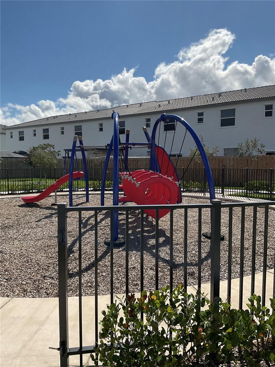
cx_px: 138
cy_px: 184
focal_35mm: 29
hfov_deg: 48.2
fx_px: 307
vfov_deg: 61.7
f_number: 1.8
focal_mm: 3
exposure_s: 1/3788
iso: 16
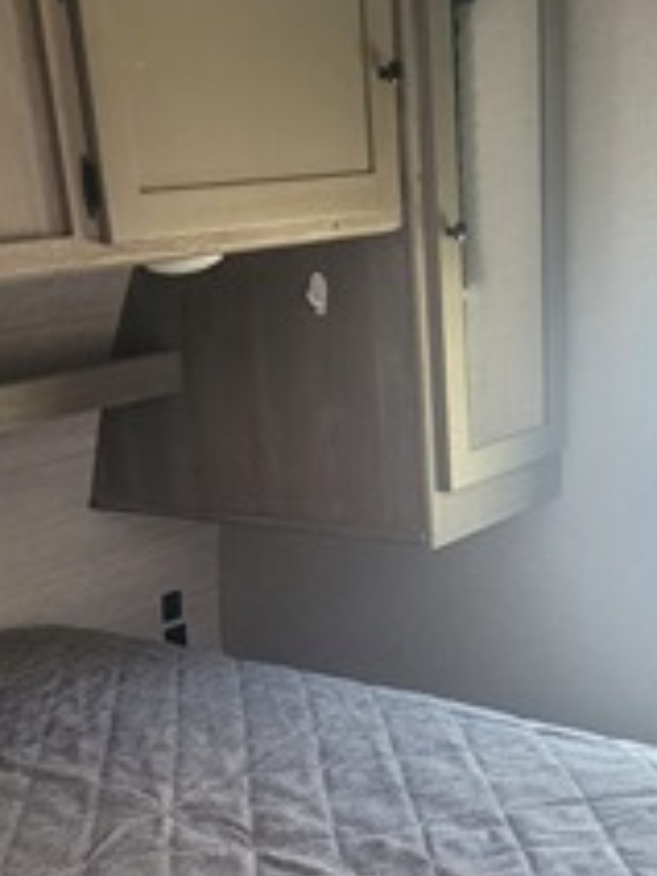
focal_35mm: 49
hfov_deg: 29.5
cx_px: 240
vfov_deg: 37.3
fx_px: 1240
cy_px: 723
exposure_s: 1/40
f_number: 1.8
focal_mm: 5.4
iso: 500
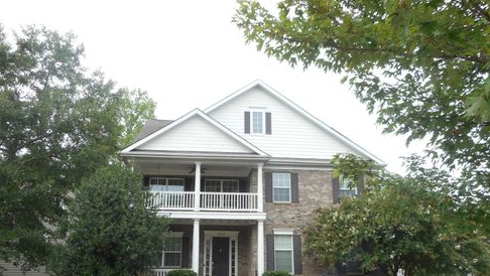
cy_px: 174
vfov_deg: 41.2
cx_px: 240
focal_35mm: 28
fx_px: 364
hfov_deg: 67.9
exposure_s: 1/250
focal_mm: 4.5
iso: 80
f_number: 3.7
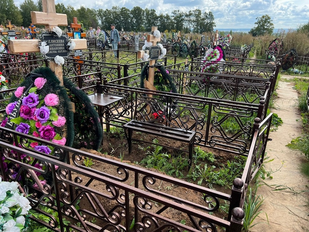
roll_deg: -2.8
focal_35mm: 26
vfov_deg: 53.1
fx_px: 232
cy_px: 116
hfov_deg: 67.3
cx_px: 154
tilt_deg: -18.8
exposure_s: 1/1412
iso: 50
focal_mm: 5.7
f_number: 1.5
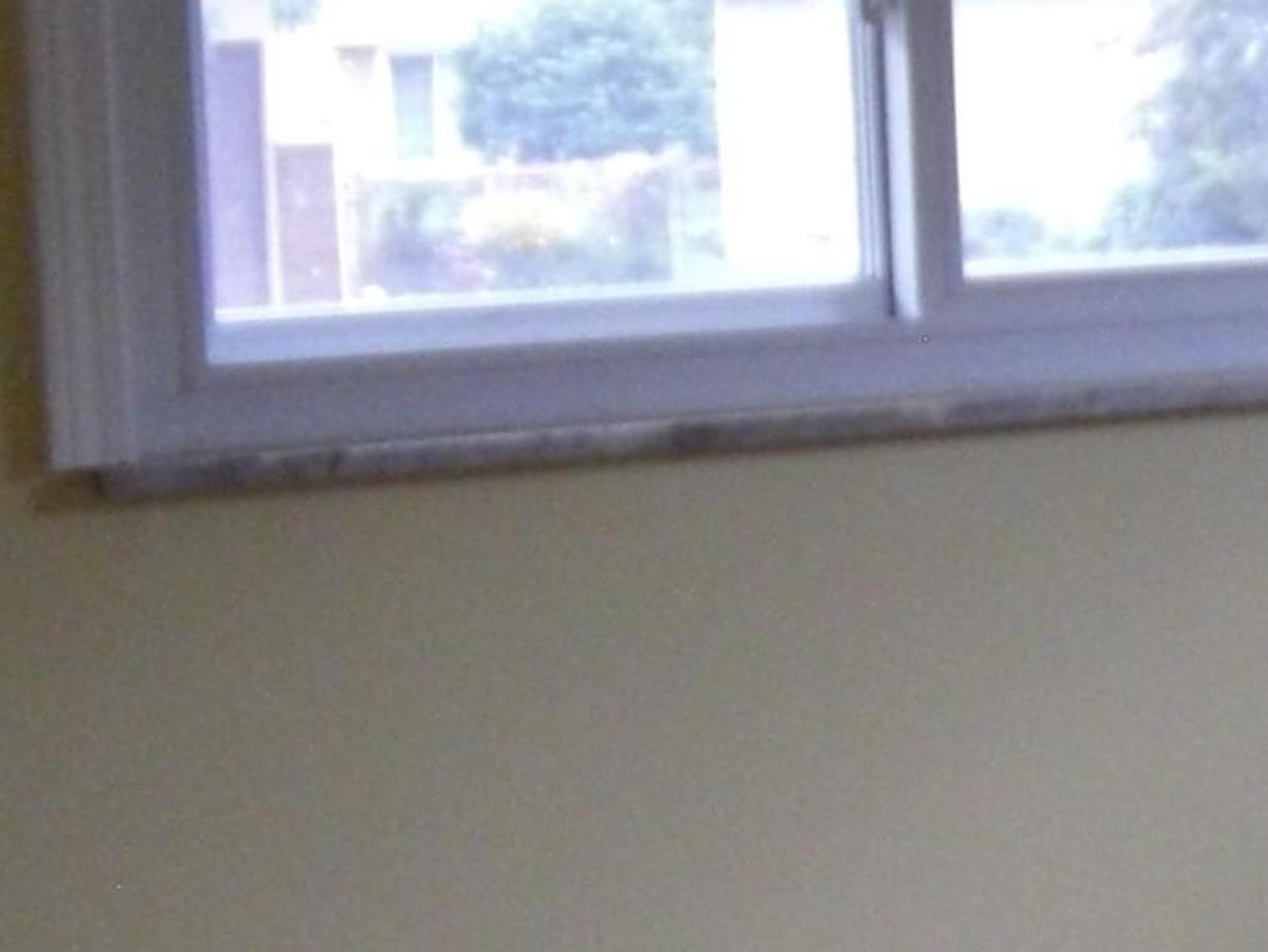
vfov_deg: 10.6
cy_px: 815
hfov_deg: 13.3
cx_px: 1883
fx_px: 5130
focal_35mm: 140
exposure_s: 1/125
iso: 400
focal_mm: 6.2
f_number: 2.7
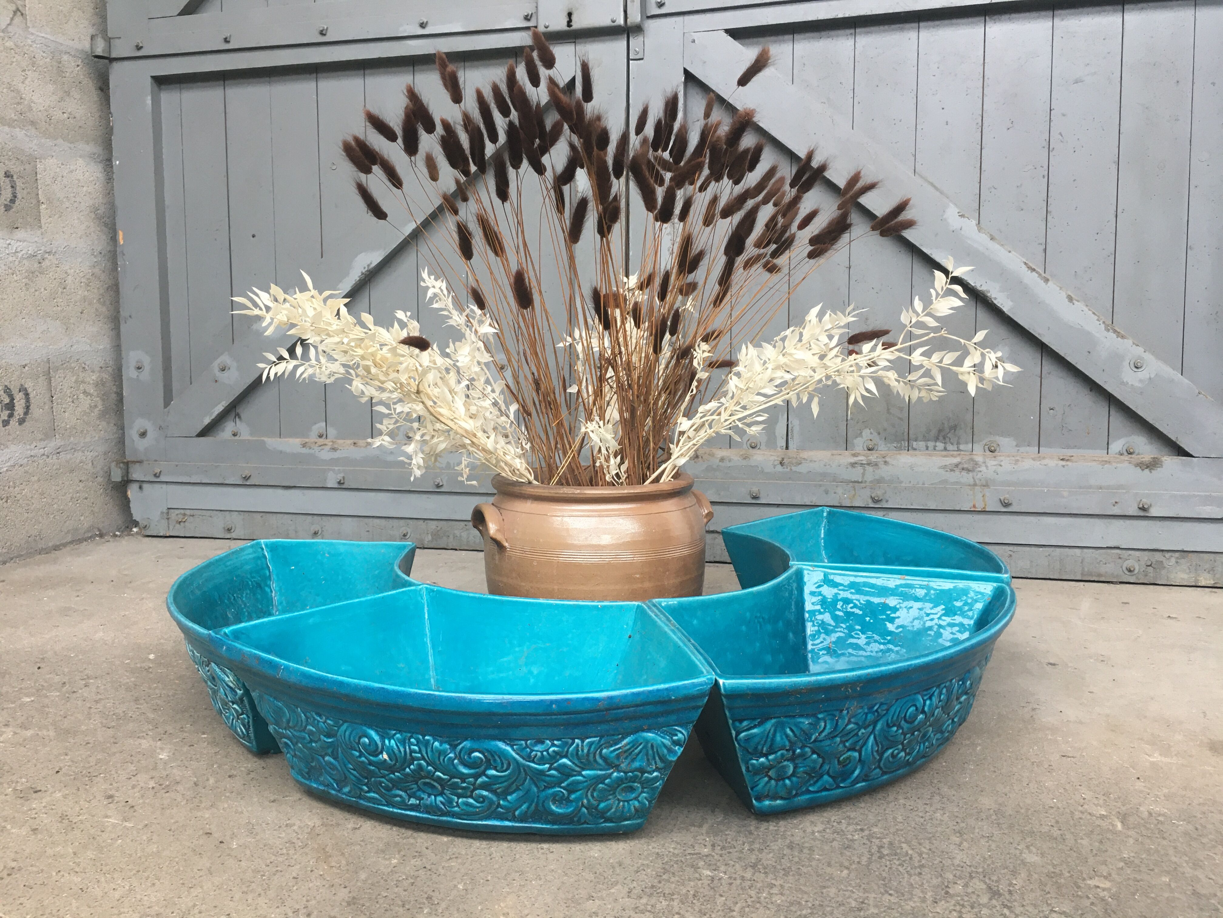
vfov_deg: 48.2
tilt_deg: -7.5
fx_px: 1025
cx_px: 612
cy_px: 459
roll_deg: +0.3
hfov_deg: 61.7
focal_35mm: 29
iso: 40
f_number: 2.2
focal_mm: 4.15
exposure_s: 1/33
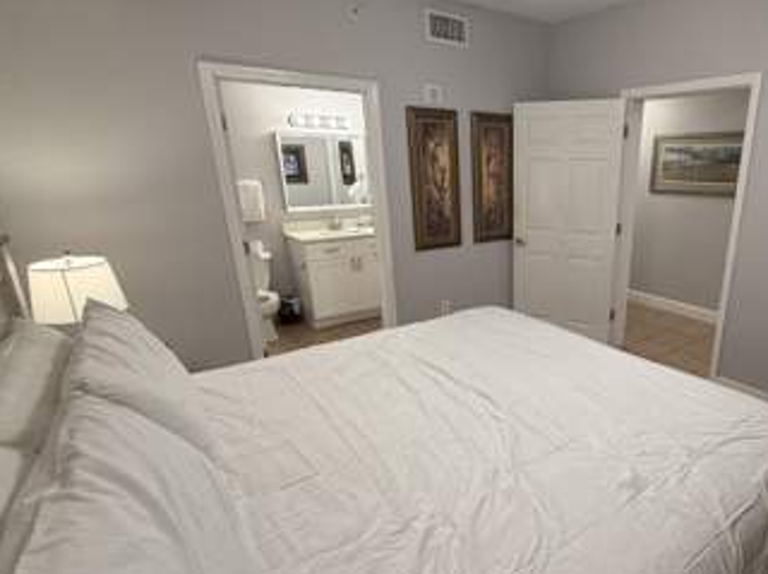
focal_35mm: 21
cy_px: 309
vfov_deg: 63.2
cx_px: 530
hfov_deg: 75.8
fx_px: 465
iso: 200
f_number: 2.2
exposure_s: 1/60
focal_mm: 2.22
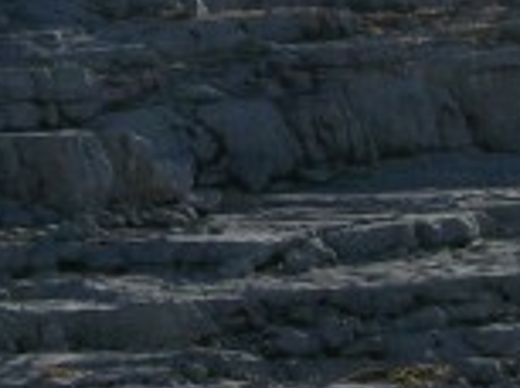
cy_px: 34
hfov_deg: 8.4
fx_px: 3522
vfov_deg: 6.3
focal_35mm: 235
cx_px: -109
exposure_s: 1/298
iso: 50
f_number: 6.3
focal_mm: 8.9
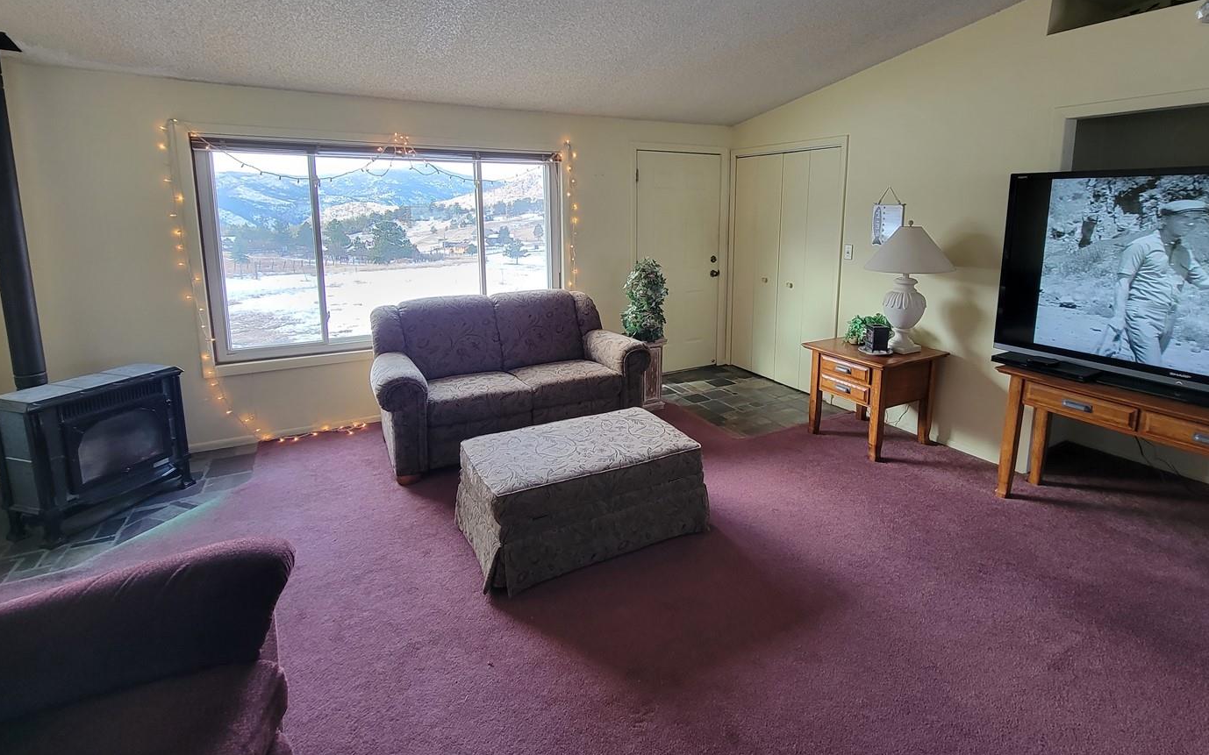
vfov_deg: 70.3
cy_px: 294
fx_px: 527
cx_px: 626
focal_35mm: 16
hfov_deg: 97.8
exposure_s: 1/50
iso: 160
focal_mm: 2.2
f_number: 2.2
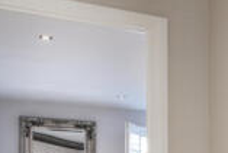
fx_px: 583
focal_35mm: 92
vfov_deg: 14.3
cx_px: 415
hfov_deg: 17.7
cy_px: 200
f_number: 9
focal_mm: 22
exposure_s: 1/4
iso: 80
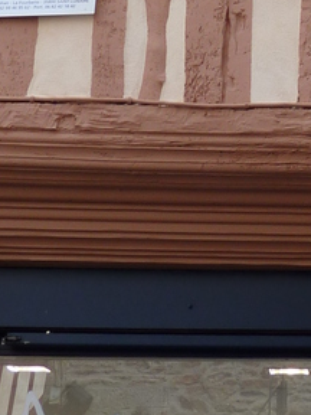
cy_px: -223
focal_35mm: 104
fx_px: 1246
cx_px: 374
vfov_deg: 17.0
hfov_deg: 13.8
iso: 80
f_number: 4
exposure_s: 1/125
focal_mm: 4.1
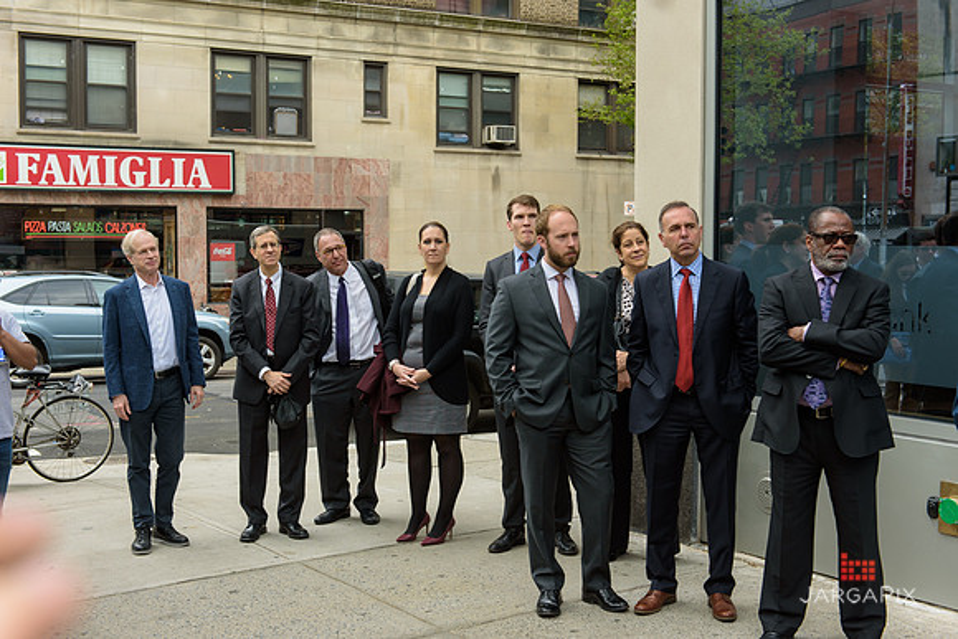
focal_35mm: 48
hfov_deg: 41.1
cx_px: 479
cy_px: 320
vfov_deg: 28.1
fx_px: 1278
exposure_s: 1/250
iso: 200
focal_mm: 48
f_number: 5
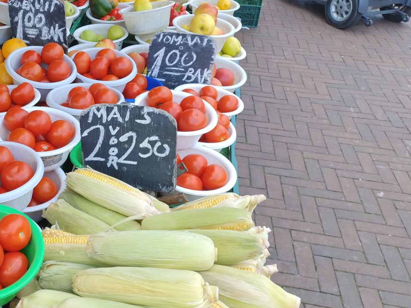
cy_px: 157
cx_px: 61
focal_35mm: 43
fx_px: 510
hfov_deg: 41.3
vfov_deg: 33.6
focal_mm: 4.71
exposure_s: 1/115
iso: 100
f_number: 1.7
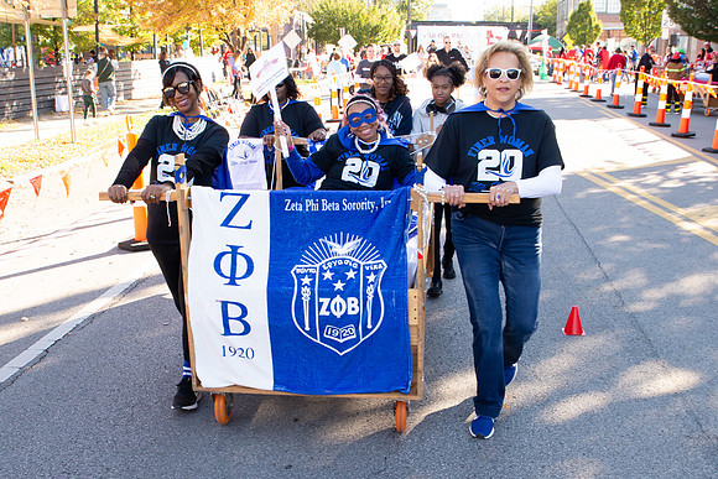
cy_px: 294
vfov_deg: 32.8
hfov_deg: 47.7
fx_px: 810
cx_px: 318
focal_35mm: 41
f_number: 7.1
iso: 800
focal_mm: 24
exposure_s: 1/200
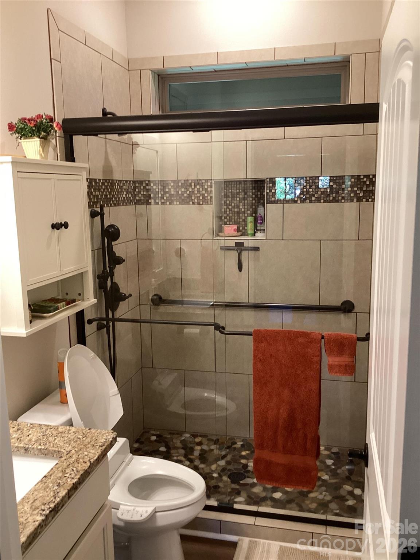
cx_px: 210
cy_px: 280
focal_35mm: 31
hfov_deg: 45.4
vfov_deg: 58.4
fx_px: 502
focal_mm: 3.3
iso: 200
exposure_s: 1/50
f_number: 2.4
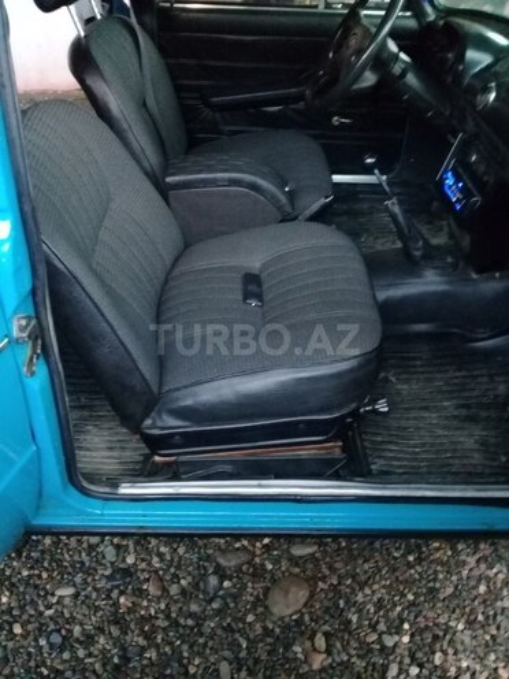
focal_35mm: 31
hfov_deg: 45.4
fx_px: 608
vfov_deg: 58.4
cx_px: 254
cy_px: 340
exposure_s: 1/17
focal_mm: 3.3
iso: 400
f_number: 2.2
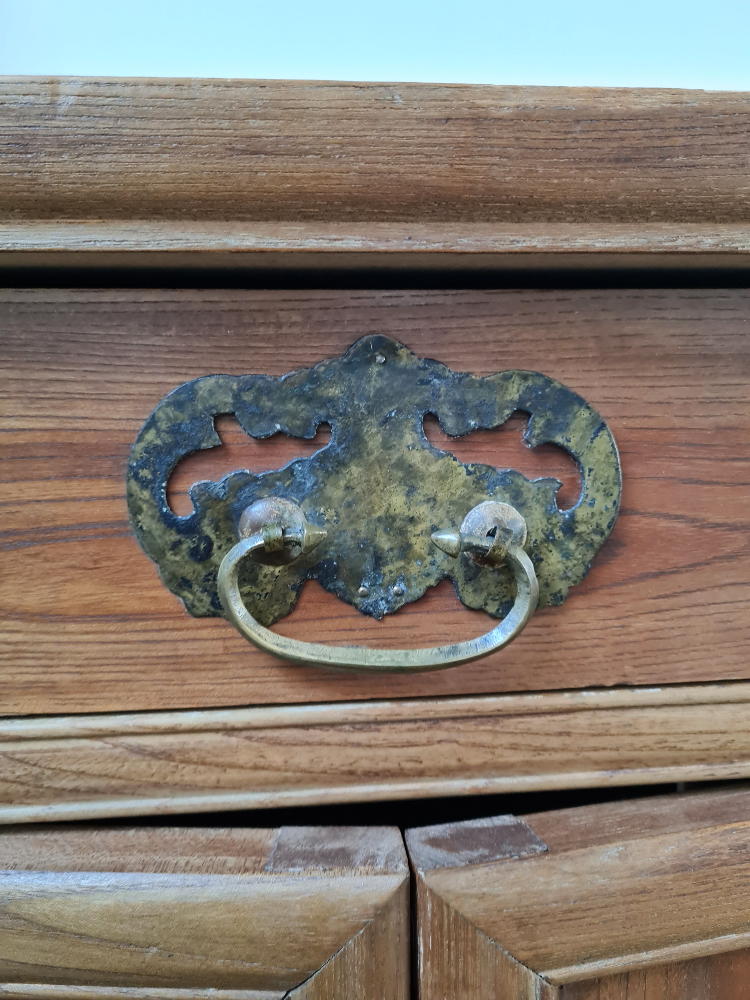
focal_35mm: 26
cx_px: 375
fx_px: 751
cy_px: 500
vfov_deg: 67.3
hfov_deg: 53.1
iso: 320
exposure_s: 1/50
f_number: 1.8
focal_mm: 5.4
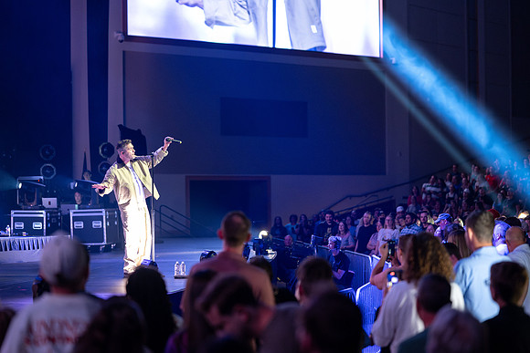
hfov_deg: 23.9
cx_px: 265
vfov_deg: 16.1
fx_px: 1252
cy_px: 176
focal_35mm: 85
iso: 4000
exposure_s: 1/100
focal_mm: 85
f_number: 1.8
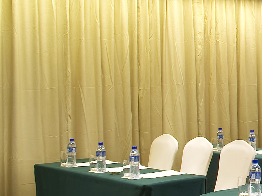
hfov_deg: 18.7
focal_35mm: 74
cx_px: 502
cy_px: 89
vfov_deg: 19.9
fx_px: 560
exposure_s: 1
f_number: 11
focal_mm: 17
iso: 100
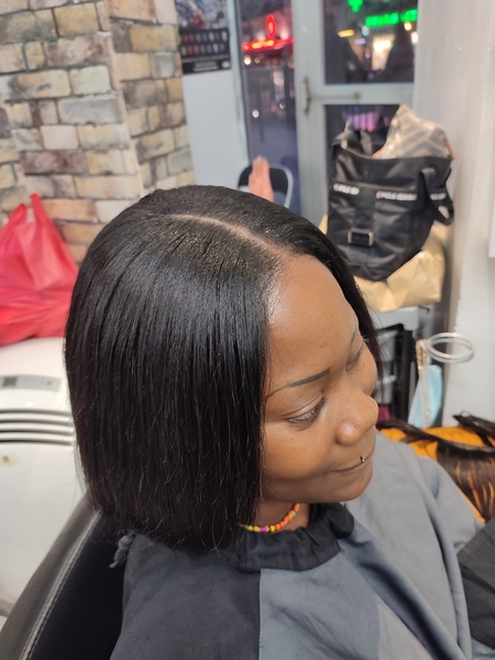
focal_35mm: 25
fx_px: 477
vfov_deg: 69.4
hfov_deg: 54.9
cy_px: 330
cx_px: 248
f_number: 1.9
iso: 305
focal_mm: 6.04
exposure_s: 1/20
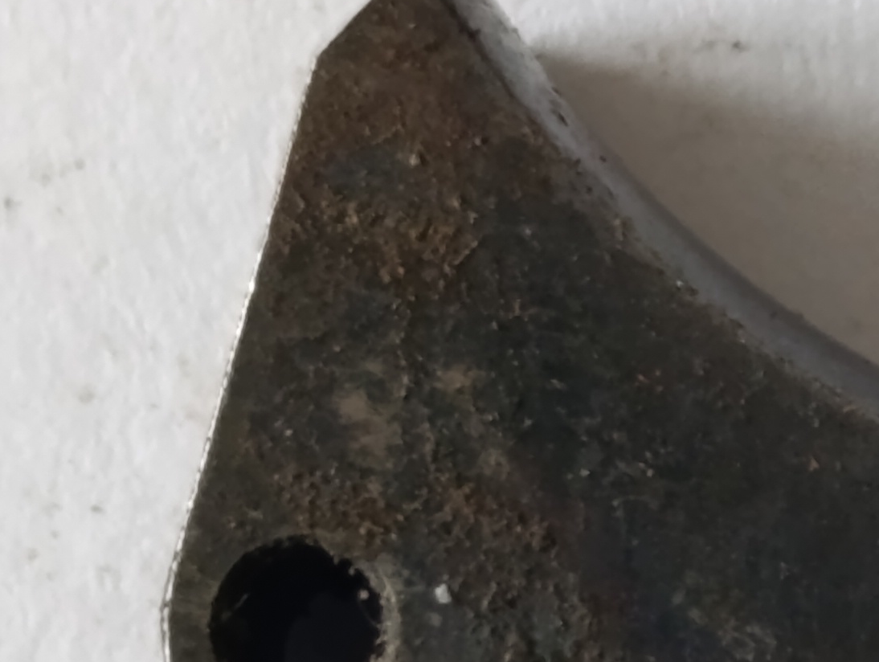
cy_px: 683
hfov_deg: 5.7
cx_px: 1288
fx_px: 8723
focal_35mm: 343
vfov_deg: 4.3
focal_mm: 6.14
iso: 500
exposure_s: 1/100
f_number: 1.6
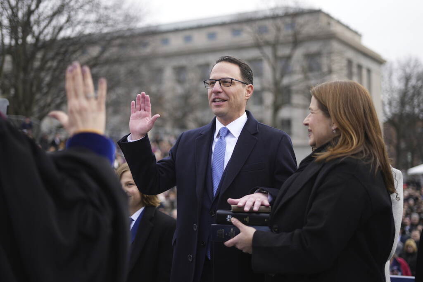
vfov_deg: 27.0
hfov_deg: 39.6
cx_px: 212
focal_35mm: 50
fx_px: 588
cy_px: 141
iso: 100
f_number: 1.8
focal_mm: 50
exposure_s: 1/1000
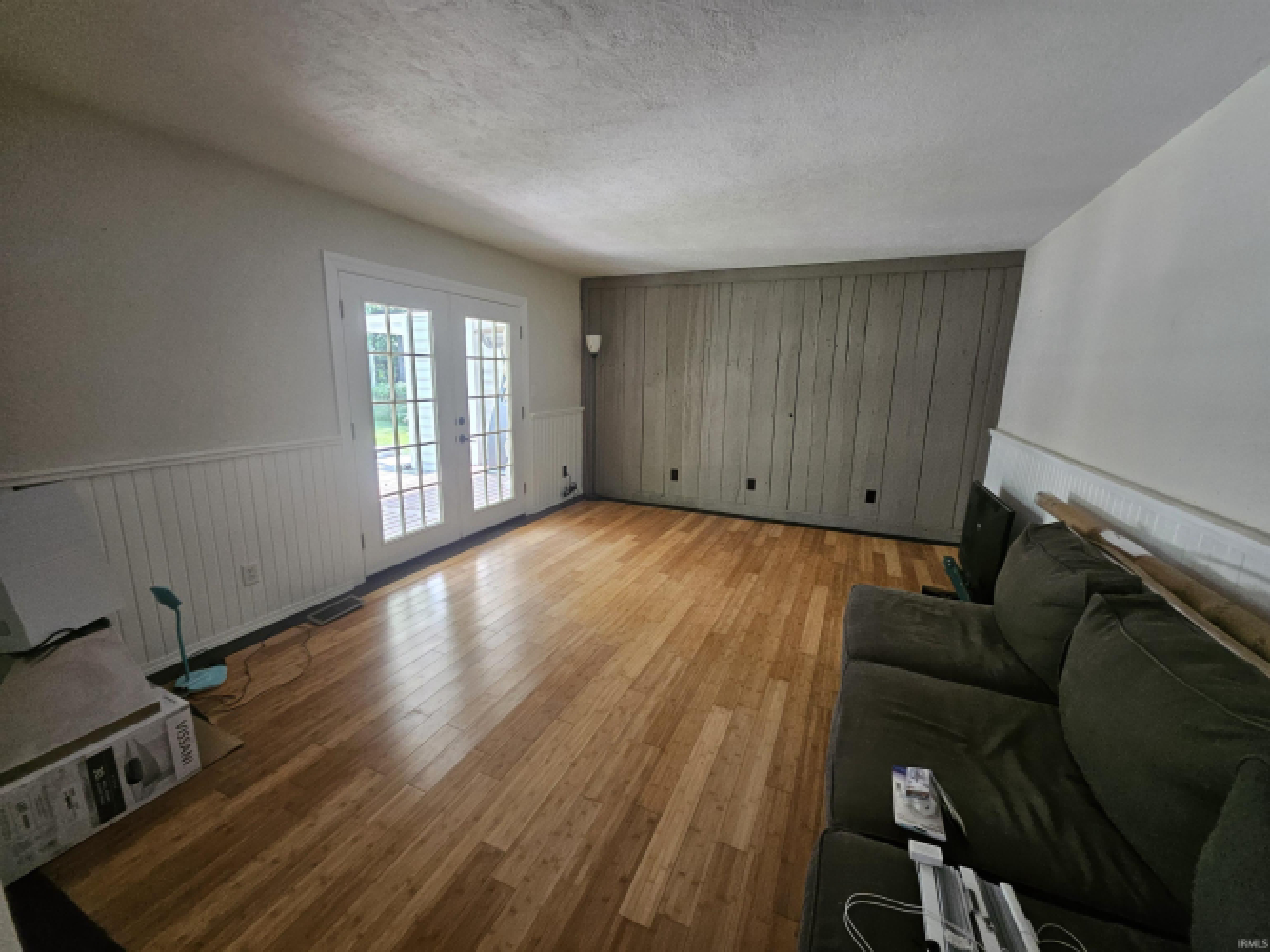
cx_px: 635
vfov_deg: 89.9
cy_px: 476
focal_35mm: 13
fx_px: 477
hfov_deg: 106.2
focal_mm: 1.74
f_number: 2.2
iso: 200
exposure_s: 1/60
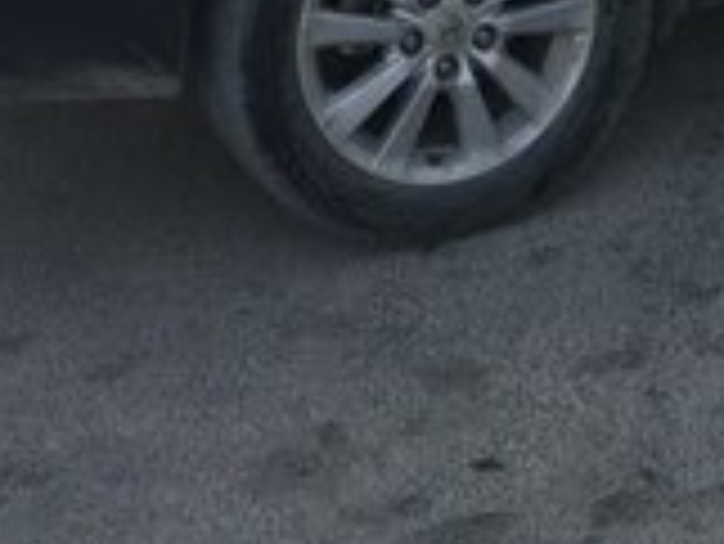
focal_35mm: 119
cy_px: -434
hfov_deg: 16.0
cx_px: 845
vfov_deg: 11.6
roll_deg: +0.1
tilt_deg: -10.3
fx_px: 2491
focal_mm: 4.15
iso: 25
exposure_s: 1/349
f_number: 2.2
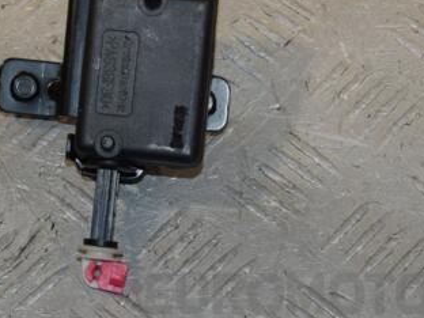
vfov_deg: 10.3
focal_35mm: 144
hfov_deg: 13.7
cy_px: 113
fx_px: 1764
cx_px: 120
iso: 800
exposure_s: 1/200
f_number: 10
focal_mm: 52
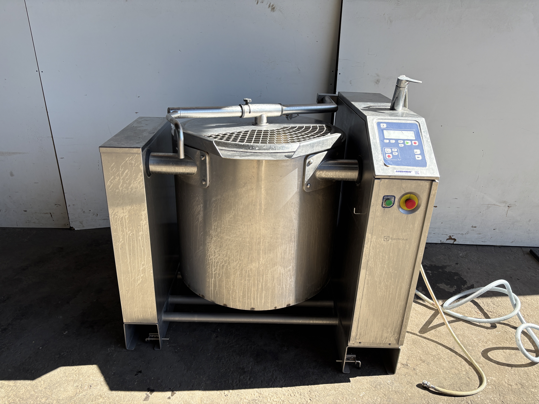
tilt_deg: -22.9
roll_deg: -1.4
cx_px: 270
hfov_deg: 67.3
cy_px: 202
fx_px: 405
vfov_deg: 53.1
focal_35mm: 26
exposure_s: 1/781
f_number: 1.6
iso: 50
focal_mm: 5.96
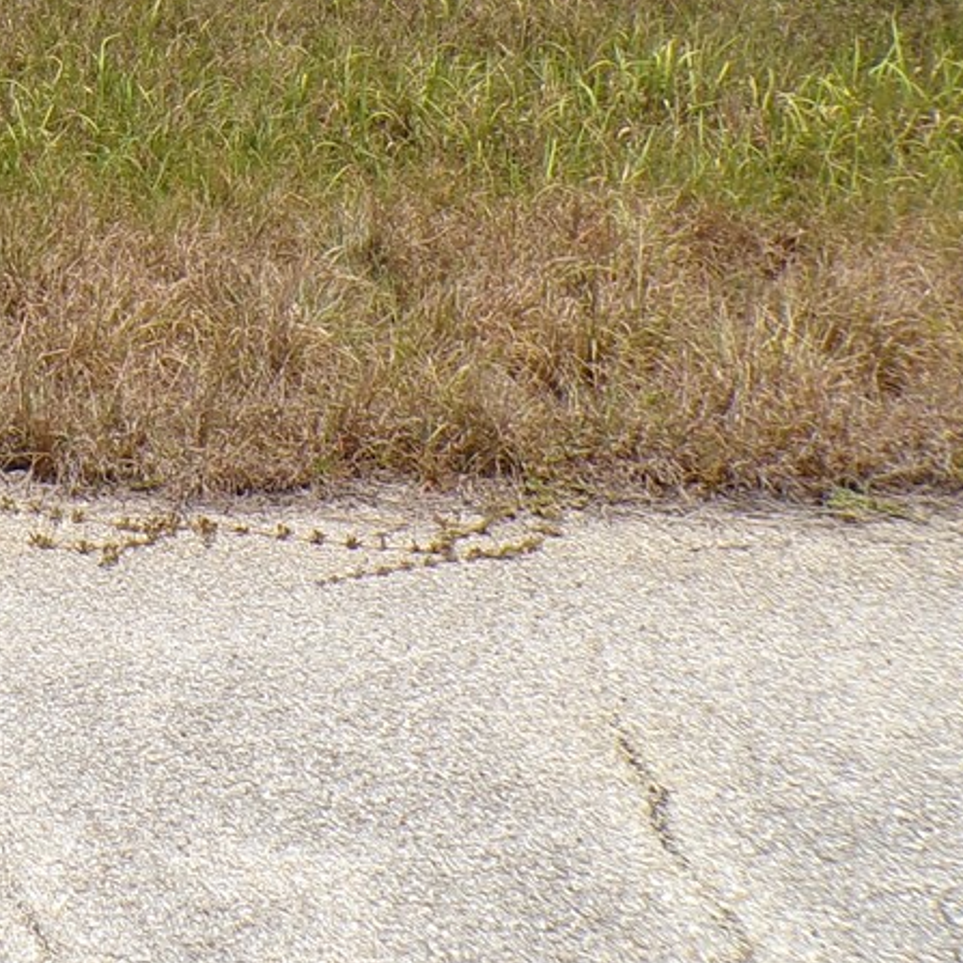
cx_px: -110
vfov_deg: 21.5
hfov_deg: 21.5
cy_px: -116
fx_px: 2392
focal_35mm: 76
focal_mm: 4.3
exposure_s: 1/900
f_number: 4.4
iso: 100
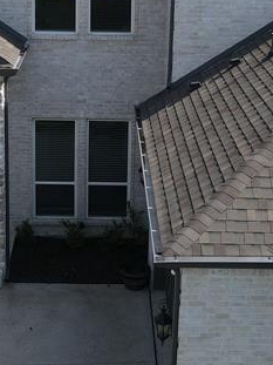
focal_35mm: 79
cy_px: 101
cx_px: 107
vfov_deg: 24.5
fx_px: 831
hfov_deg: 18.6
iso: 100
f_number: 2.8
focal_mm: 4.5
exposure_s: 1/640
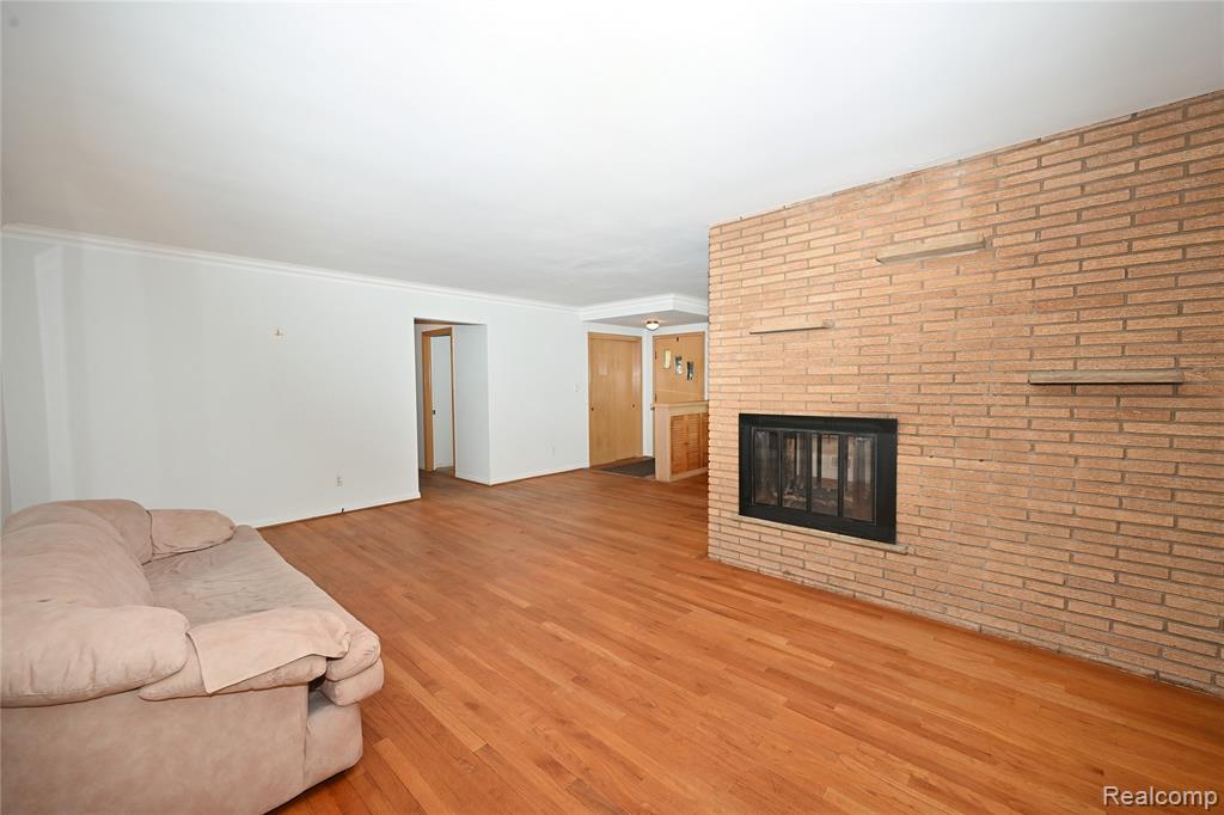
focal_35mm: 14
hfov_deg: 104.3
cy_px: 408
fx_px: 476
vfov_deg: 81.2
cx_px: 612
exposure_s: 1/60
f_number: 9
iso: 320
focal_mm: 14
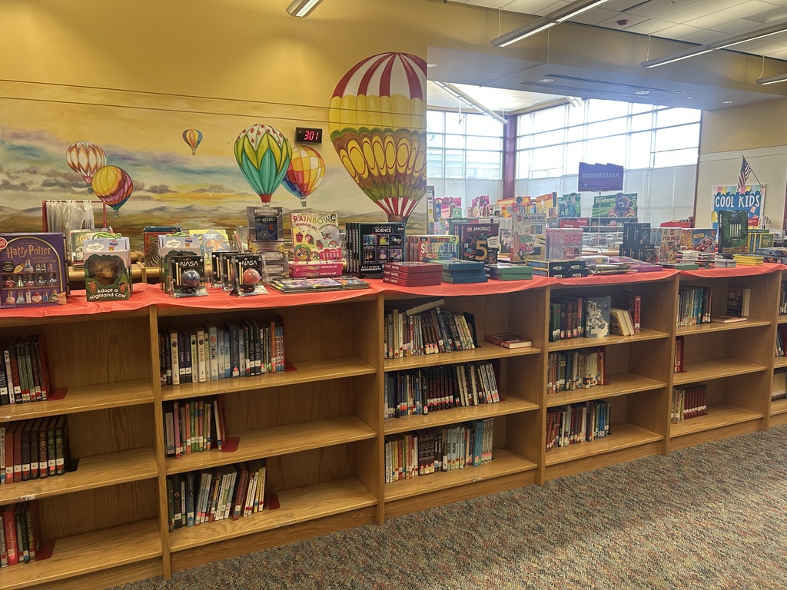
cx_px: 394
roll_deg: +1.2
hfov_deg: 67.3
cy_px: 295
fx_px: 591
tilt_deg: -6.9
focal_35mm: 26
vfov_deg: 53.1
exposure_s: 1/120
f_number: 1.5
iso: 125
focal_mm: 5.7
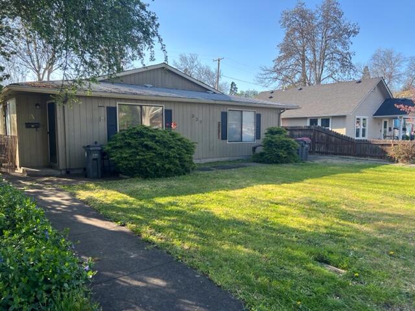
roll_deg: +0.0
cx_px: 208
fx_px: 312
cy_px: 156
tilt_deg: -5.0
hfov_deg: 67.3
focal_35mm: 26
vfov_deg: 53.1
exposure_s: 1/687
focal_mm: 5.7
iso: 50
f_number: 1.5
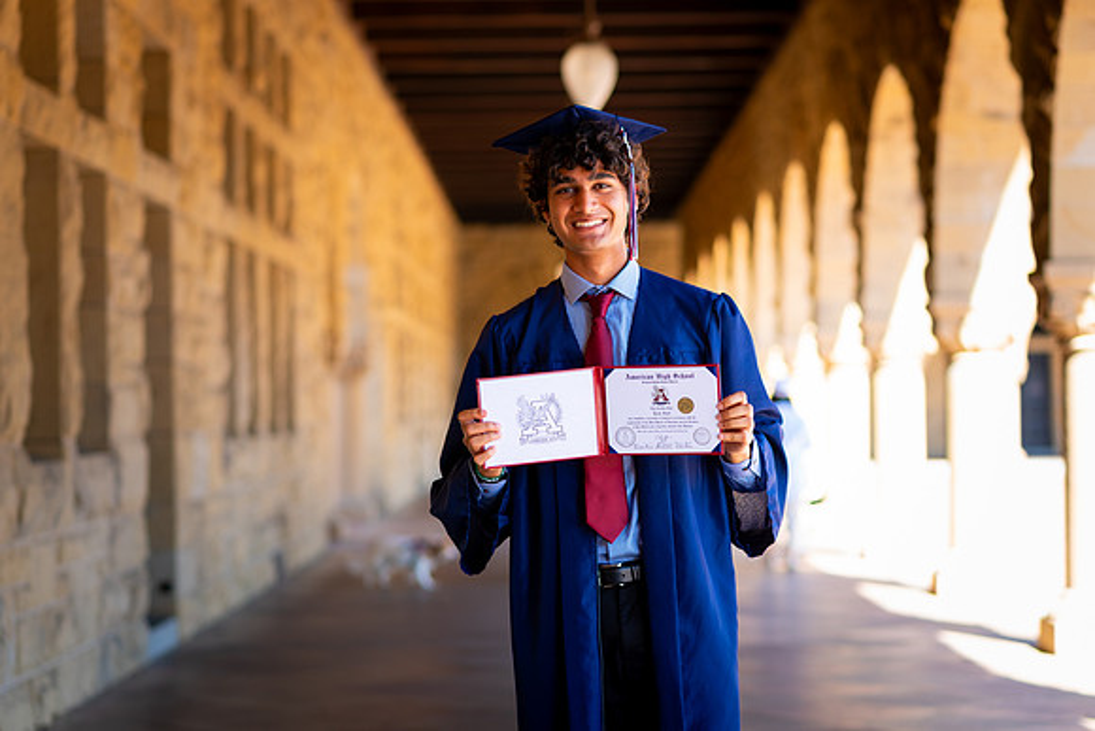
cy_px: 366
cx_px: 548
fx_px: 2586
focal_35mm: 85
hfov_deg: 23.9
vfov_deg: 16.1
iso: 64
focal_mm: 85
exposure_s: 1/200
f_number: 2.8
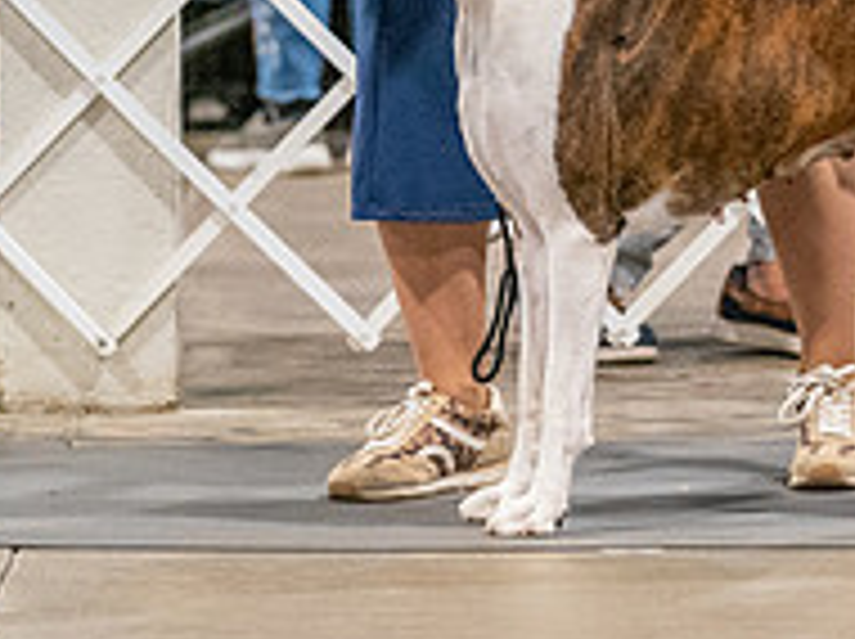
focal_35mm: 448
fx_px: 11051
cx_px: 587
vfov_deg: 3.3
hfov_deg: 4.4
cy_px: -86
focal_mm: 131
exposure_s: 1/250
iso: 6400
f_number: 3.5
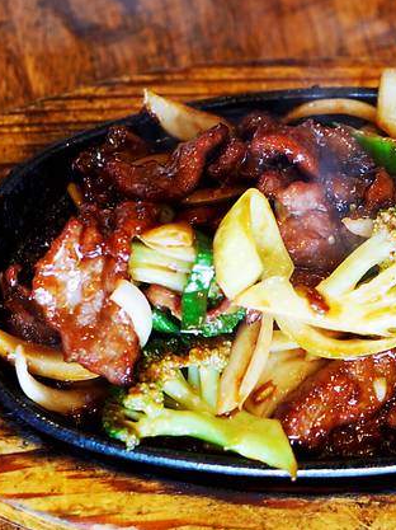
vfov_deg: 17.3
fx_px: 1742
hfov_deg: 12.9
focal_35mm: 114
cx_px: 340
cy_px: 254
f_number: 2.8
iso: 320
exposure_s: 1/80
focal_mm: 50
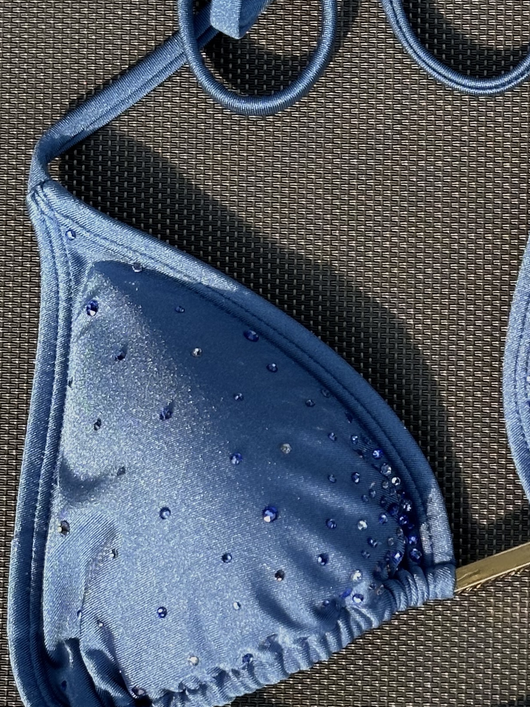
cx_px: 535
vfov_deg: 16.3
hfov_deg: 12.3
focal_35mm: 119
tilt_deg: -82.7
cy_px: 656
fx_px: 2429
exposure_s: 1/1050
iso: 64
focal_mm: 6.86
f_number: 1.78
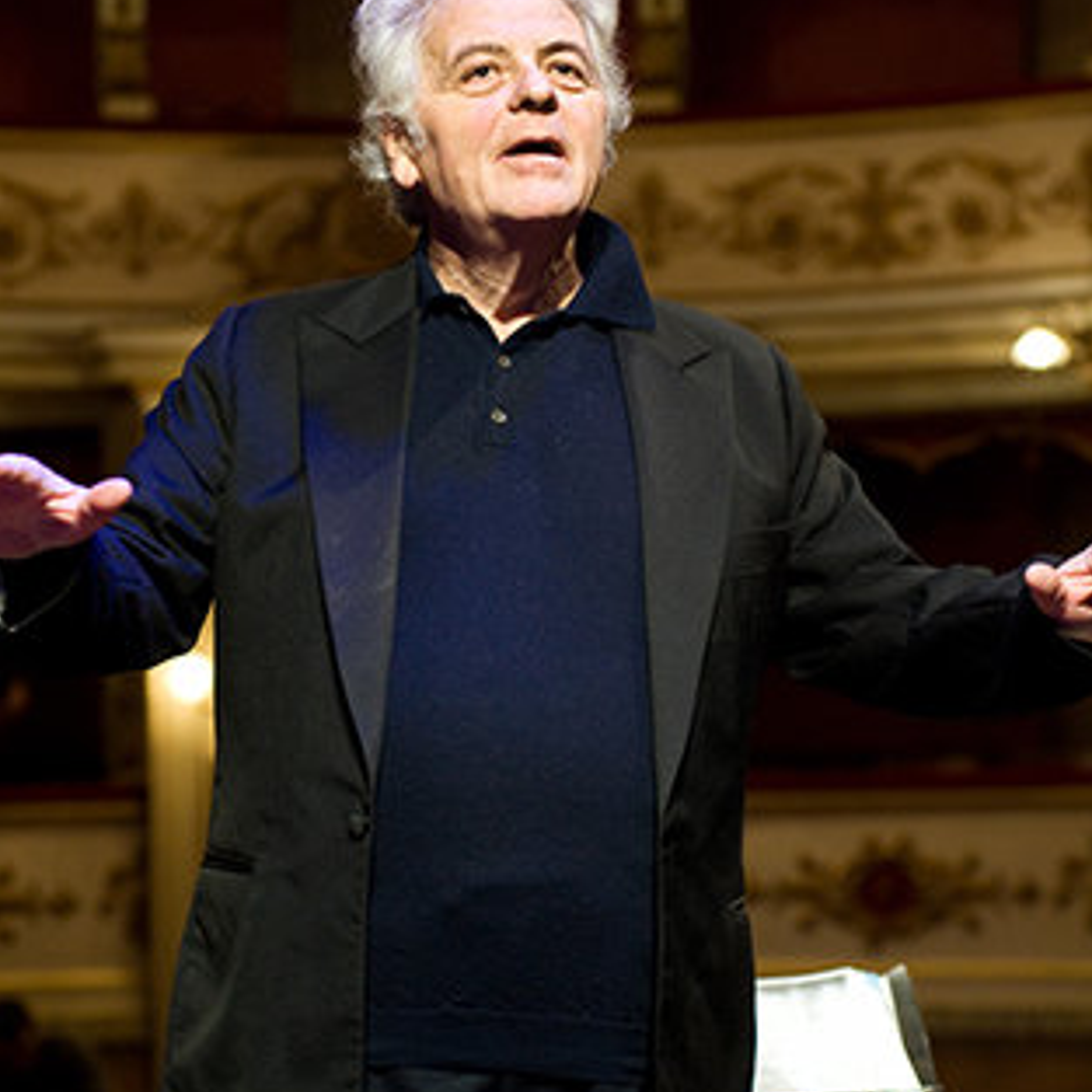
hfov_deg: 14.2
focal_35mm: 123
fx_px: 4390
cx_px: 448
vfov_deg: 14.2
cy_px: 487
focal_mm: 80
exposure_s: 1/200
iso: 2000
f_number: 4
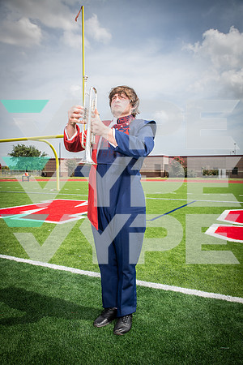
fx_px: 304
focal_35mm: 30
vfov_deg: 61.9
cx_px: 122
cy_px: 182
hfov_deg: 43.6
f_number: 7.1
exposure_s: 1/400
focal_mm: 30
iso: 125
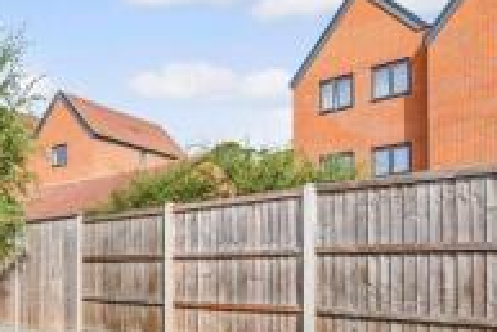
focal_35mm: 37
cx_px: 62
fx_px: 511
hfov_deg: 47.3
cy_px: 259
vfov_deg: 35.0
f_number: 8
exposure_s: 1/500
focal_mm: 10
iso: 320
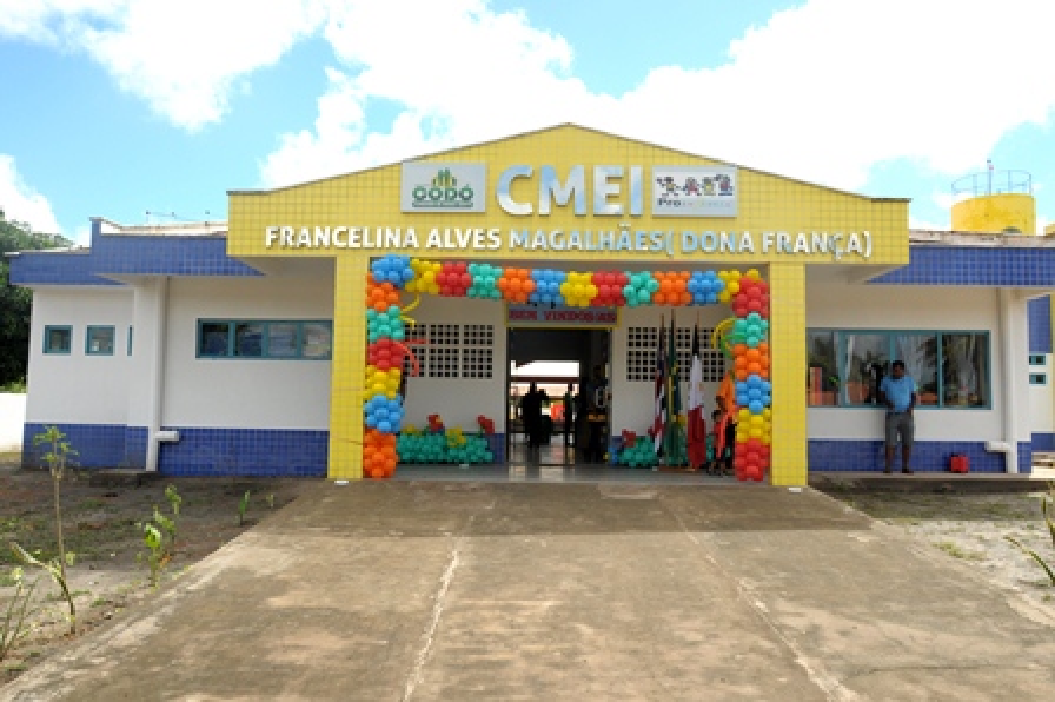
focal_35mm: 27
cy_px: 351
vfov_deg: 47.9
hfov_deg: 67.4
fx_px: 791
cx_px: 528
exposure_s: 1/320
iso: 200
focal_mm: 18
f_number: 9
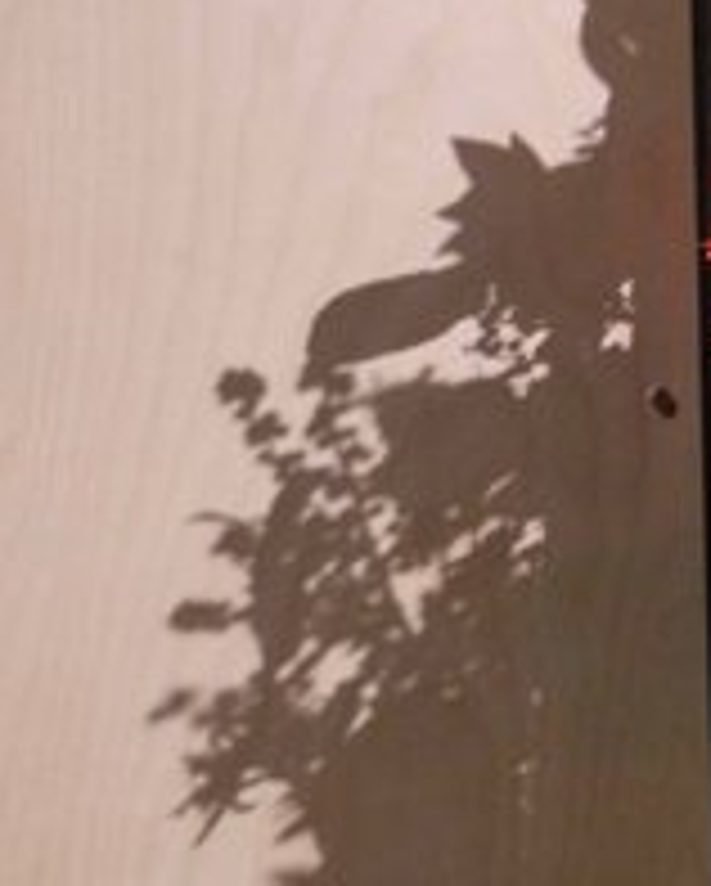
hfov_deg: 8.2
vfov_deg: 10.2
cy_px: 137
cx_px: 396
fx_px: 4964
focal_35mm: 189
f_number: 3.5
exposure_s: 1/13
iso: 400
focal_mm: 13
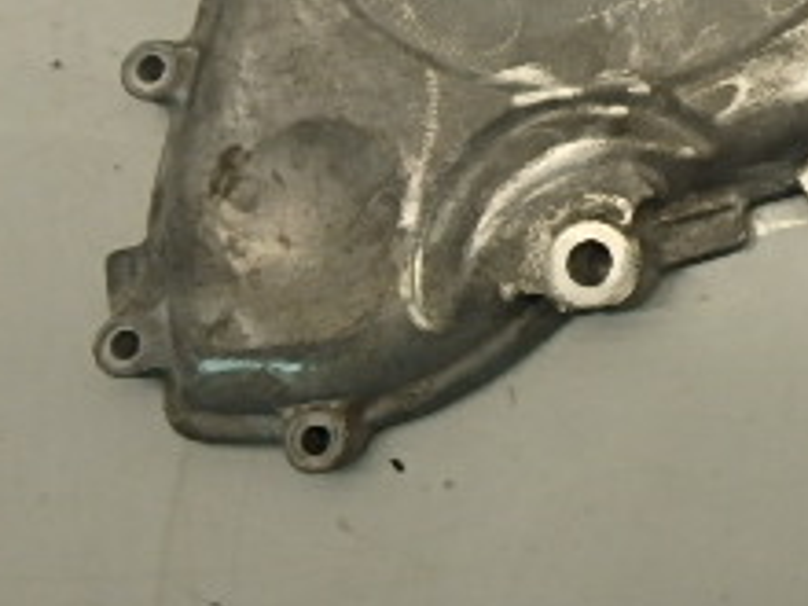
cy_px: -66
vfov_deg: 22.6
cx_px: 1025
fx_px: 1424
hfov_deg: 27.1
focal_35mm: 61
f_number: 3.5
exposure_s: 1/60
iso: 125
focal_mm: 3.7
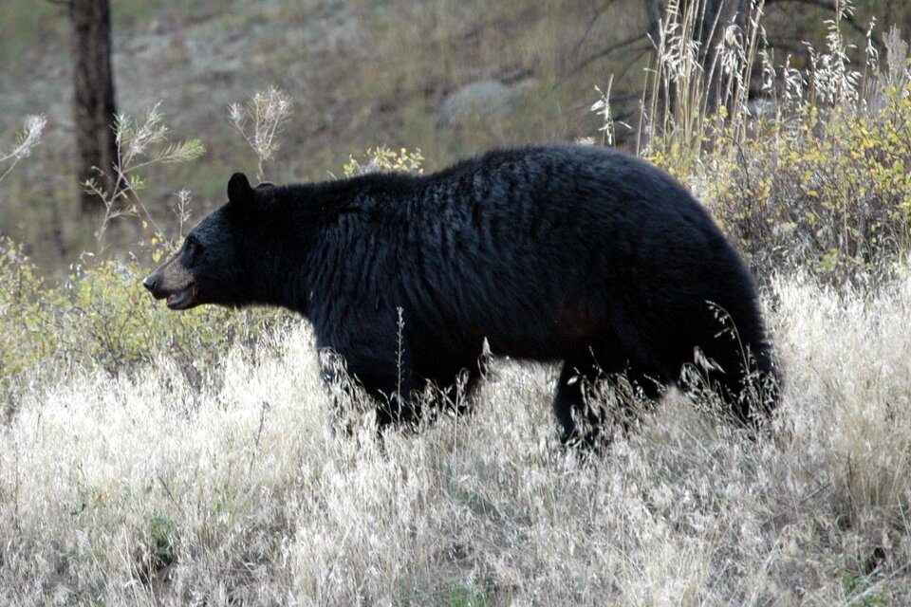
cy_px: 304
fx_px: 7591
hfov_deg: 6.9
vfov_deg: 4.6
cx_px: 456
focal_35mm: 300
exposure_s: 1/250
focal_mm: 200
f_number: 5.6
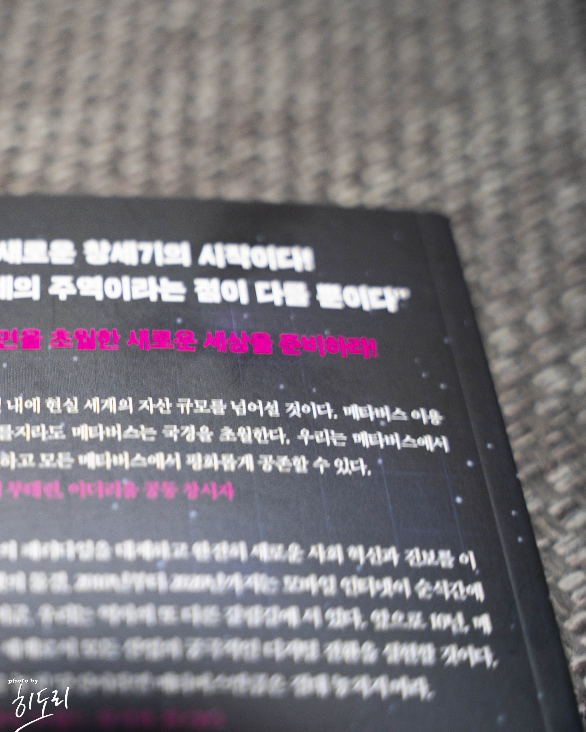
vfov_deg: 30.8
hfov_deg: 24.1
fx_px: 1329
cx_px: 39
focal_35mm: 61
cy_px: 366
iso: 250
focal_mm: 43.2
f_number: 2.8
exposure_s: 1/50
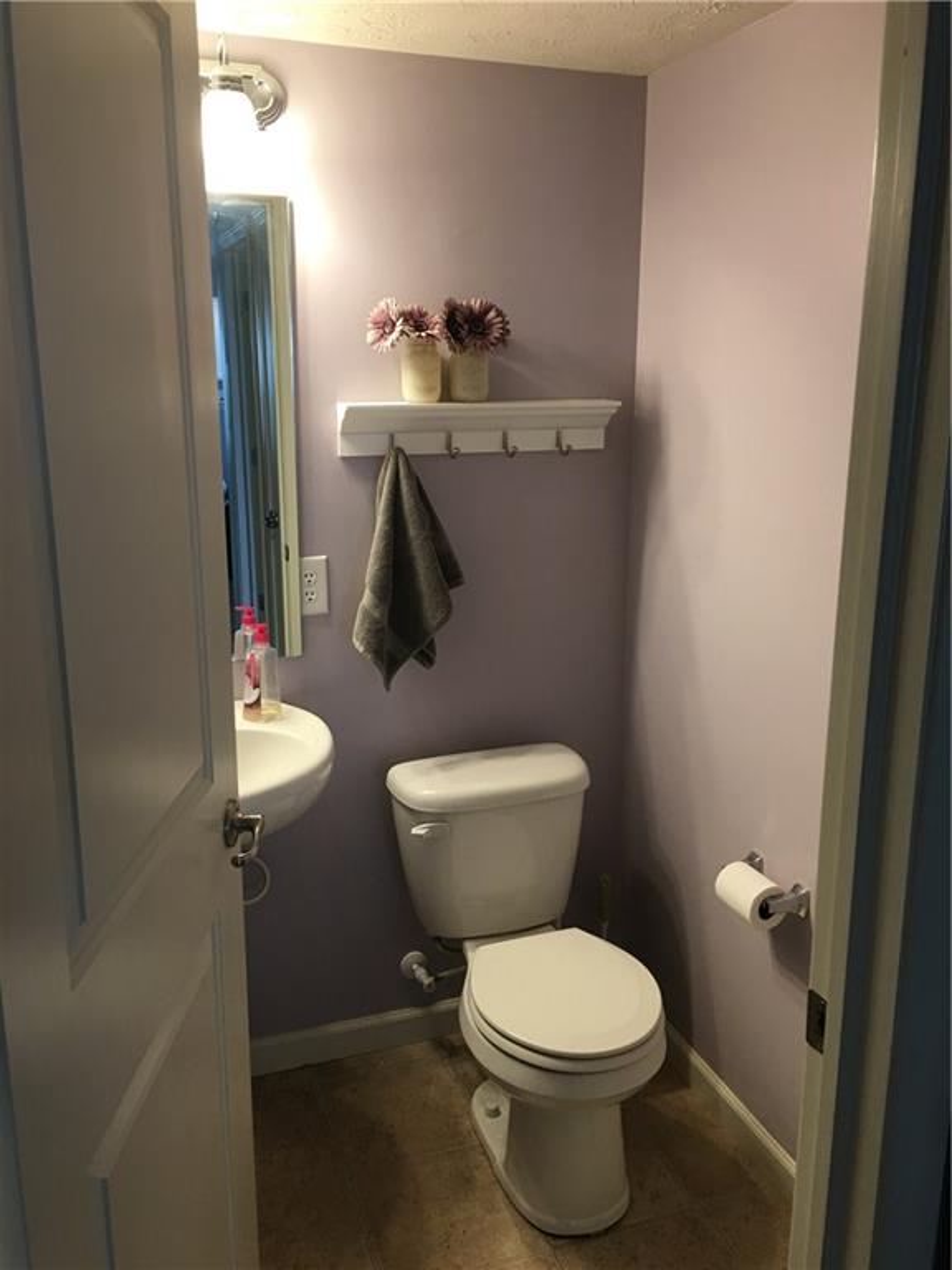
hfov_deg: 48.2
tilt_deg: -12.9
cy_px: 635
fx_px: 1063
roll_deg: -1.2
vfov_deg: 61.7
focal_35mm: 29
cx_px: 476
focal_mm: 4.15
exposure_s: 1/15
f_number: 2.2
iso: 32
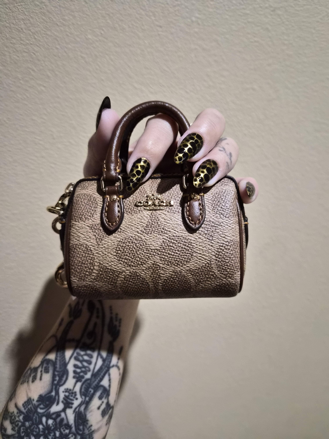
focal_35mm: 23
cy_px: 220
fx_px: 291
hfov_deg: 58.9
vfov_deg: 73.9
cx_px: 164
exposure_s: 1/120
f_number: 1.8
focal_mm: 5.4
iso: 2000
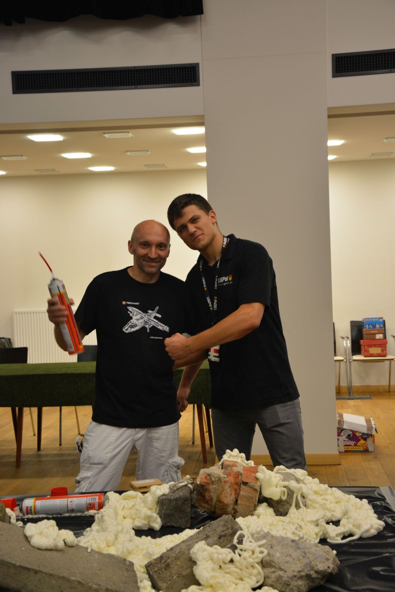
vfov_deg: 35.1
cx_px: 198
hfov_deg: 23.8
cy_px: 296
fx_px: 938
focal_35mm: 57
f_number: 5
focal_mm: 38
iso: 640
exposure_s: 1/15
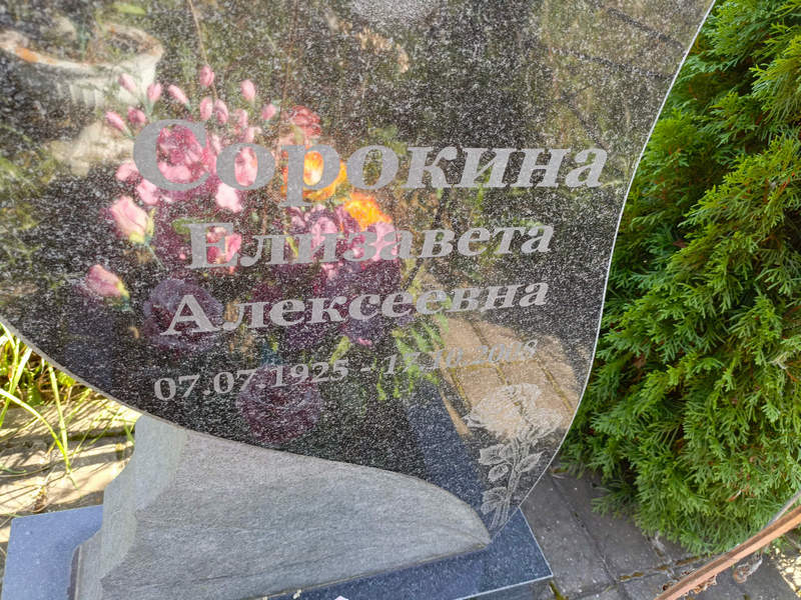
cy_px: 300
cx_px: 400
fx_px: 578
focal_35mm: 25
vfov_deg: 54.9
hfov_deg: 69.4
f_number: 1.69
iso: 200
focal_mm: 4.76
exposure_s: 1/100
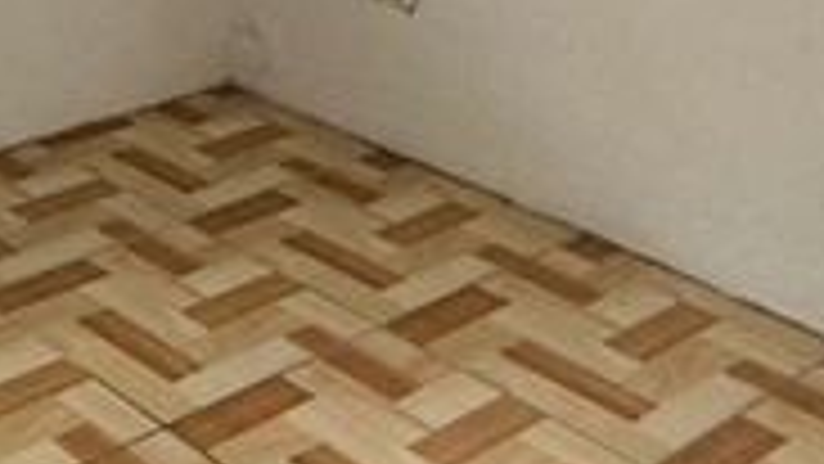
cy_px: -541
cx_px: -9
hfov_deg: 26.3
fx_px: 1661
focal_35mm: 76
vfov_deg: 13.1
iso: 200
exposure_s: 1/33.3
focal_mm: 1.65
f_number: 2.2
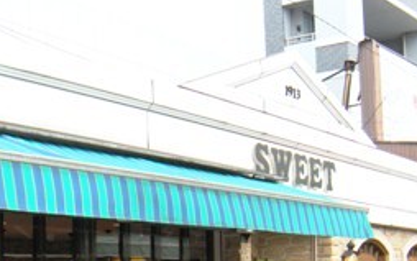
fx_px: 910
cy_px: 322
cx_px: 66
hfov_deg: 25.3
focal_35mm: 80
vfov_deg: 15.7
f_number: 3.8
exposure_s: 1/135
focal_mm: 5.9
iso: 89
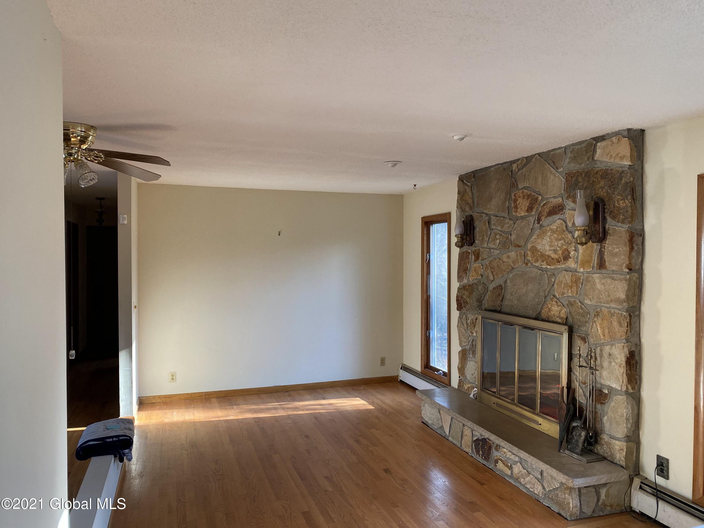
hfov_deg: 67.3
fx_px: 529
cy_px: 264
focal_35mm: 26
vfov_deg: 53.1
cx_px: 352
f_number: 1.8
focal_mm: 4.25
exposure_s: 1/122
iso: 100
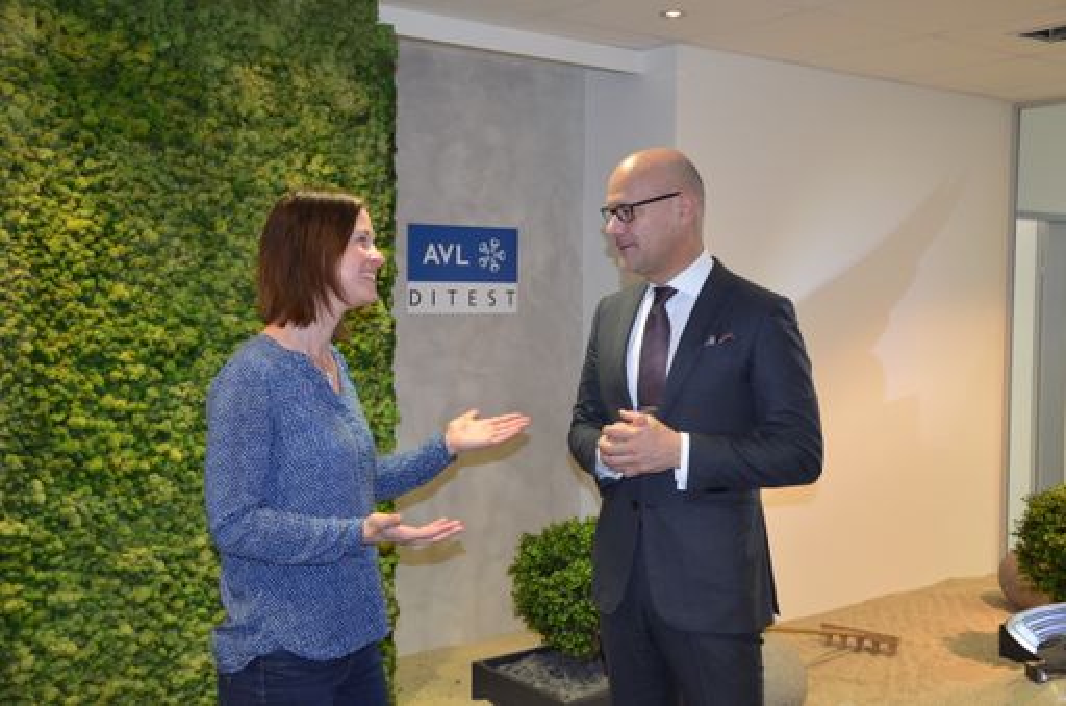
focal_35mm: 39
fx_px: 1152
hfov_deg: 49.6
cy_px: 353
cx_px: 533
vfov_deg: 34.1
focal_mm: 26
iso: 1100
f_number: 4
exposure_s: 1/60
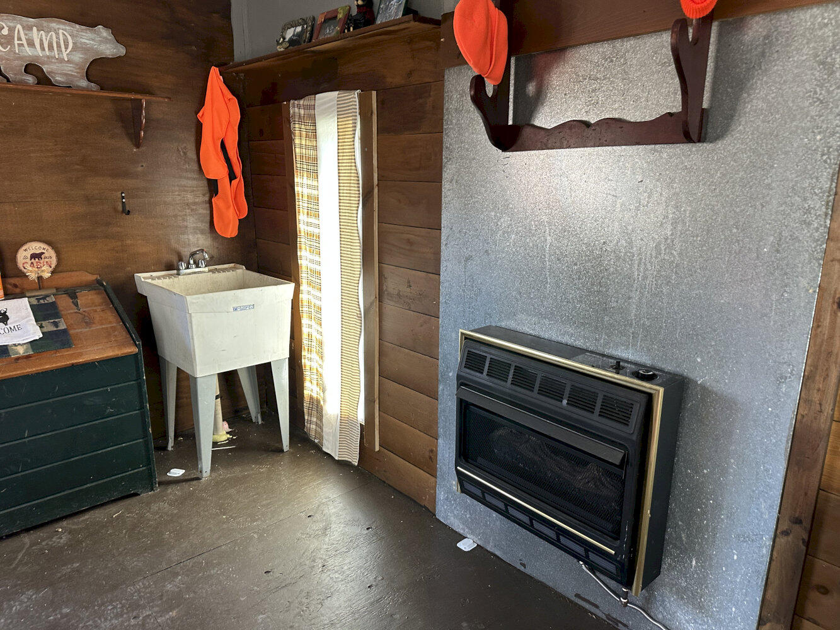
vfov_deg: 56.8
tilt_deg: -14.5
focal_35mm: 24
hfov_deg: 71.6
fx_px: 582
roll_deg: +0.0
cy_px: 315
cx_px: 420
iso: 250
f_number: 1.78
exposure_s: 1/60
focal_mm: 6.86
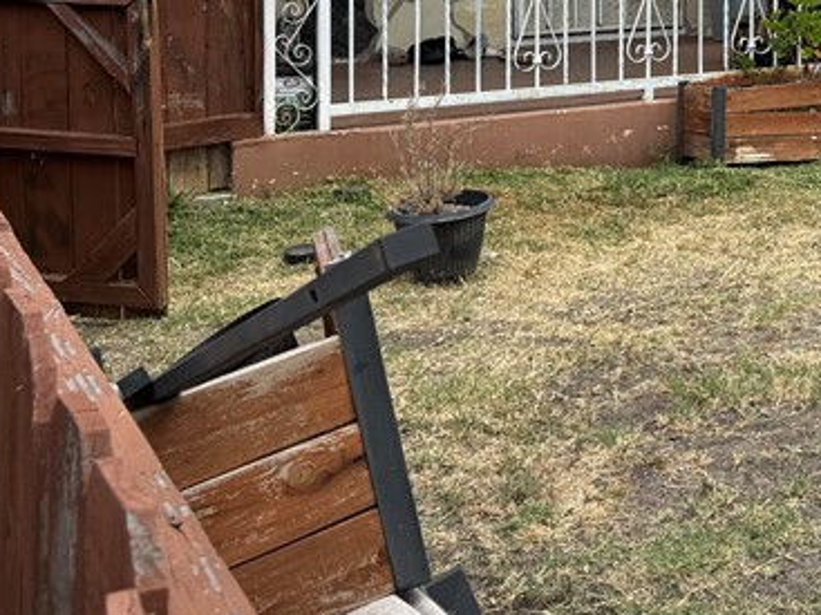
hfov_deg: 27.7
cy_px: -107
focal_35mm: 67
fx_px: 1589
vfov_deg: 20.6
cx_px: 763
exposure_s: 1/4975
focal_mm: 6.76
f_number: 1.78
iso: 80
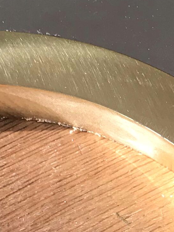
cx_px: 202
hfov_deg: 9.4
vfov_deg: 12.6
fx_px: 1046
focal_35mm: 156
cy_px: 16
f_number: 1.8
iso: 25
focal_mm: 3.99
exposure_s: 1/100
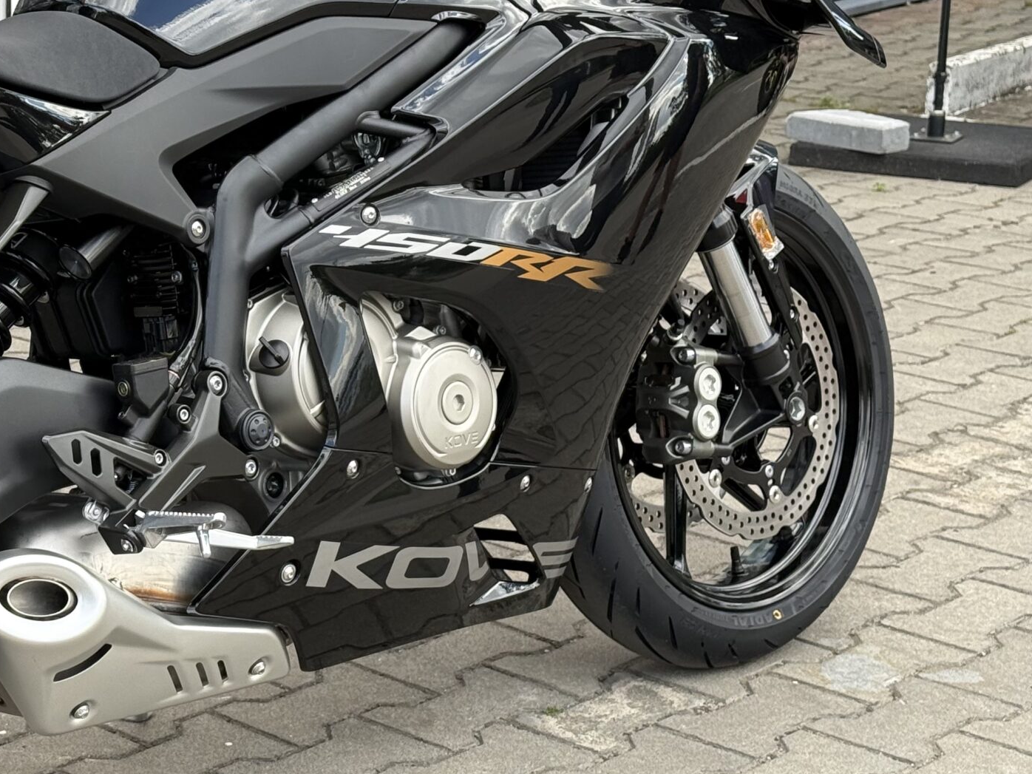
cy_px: 319
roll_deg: +0.6
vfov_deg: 16.8
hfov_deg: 21.8
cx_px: 109
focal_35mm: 88
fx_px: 2624
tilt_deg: -13.0
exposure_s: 1/778
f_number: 1.78
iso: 100
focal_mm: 6.76
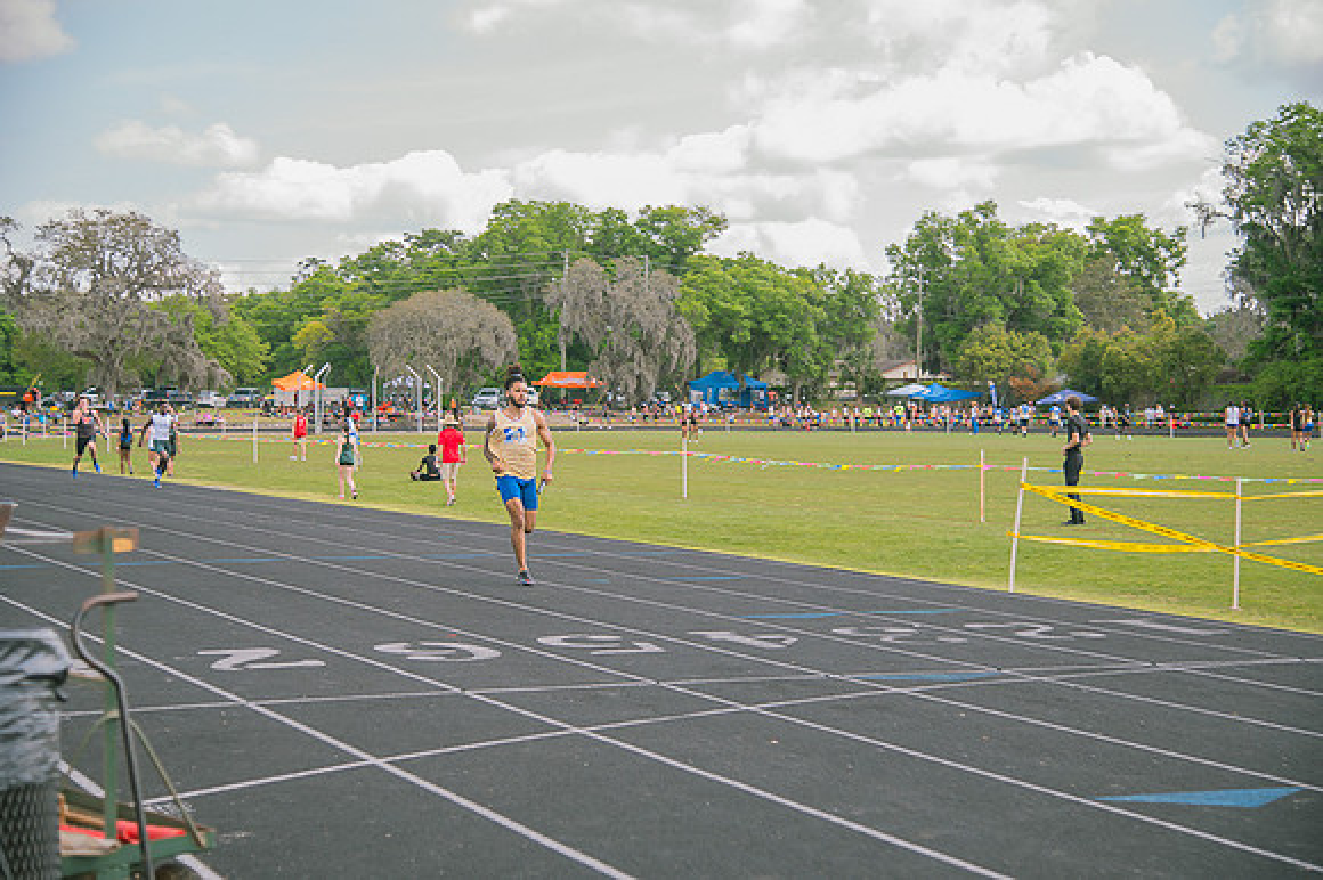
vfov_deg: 24.6
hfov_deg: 36.3
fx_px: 2020
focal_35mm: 55
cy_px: 440
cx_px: 662
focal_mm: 55
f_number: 4
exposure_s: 1/200
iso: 200
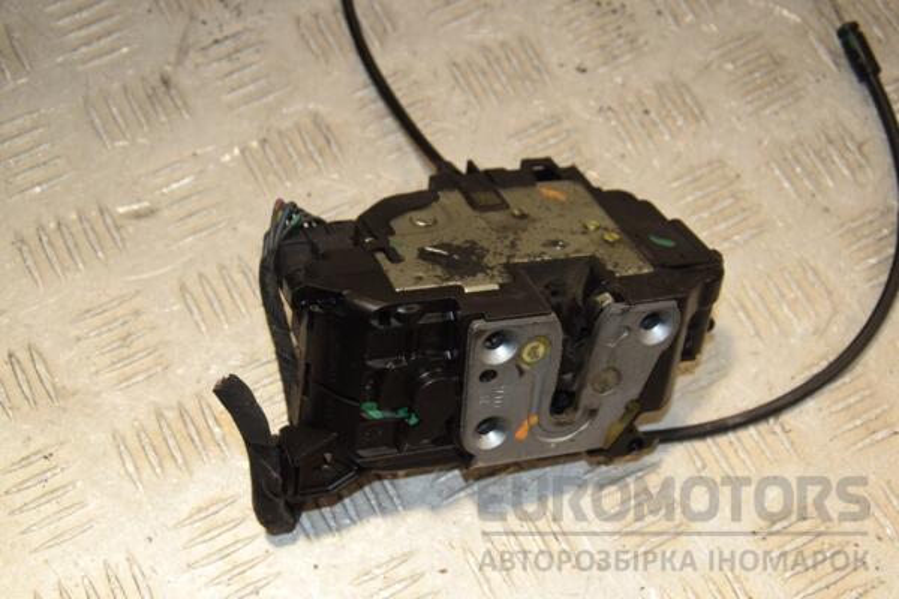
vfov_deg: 20.2
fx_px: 1685
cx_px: 450
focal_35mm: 68
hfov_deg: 29.9
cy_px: 300
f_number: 6.3
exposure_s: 1/200
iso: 800
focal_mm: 45
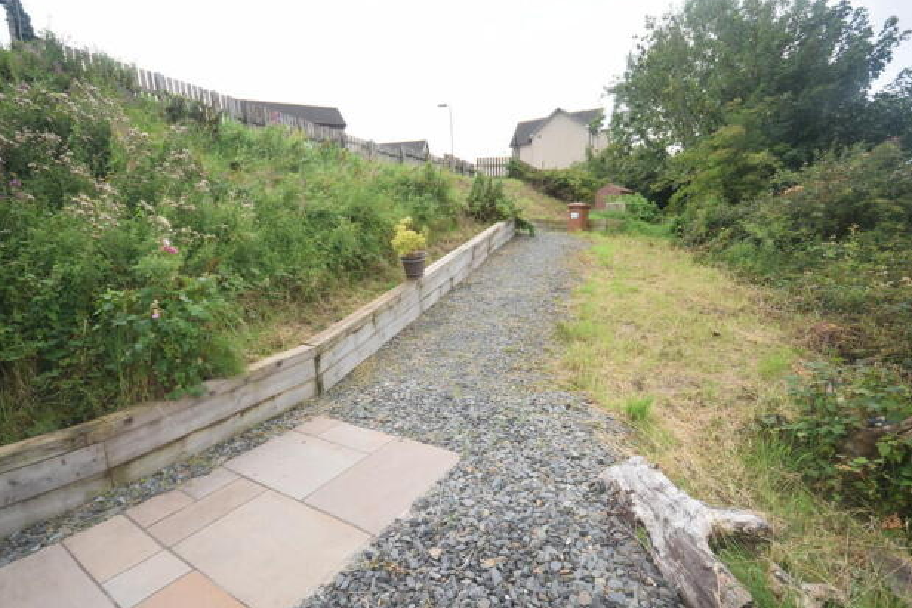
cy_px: 317
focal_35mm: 18
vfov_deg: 68.8
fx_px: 444
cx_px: 436
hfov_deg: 91.4
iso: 100
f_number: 6.3
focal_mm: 11
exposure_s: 1/160
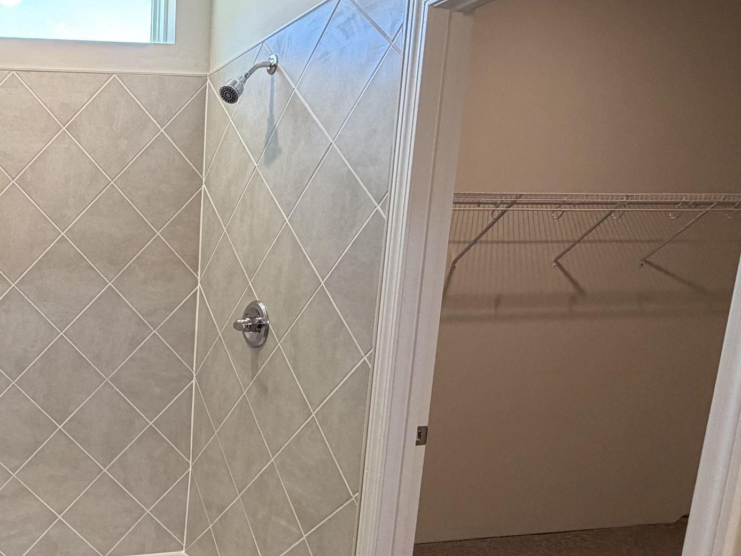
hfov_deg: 47.6
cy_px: 388
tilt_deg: -10.1
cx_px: -12
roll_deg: +2.1
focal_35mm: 31
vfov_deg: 44.5
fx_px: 664
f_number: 2.2
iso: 320
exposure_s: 1/120
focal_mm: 2.22
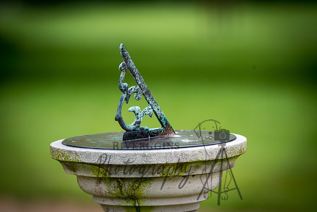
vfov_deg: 4.3
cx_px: 158
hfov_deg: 6.4
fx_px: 2818
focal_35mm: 320
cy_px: 106
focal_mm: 320
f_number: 5.6
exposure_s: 1/250
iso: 640
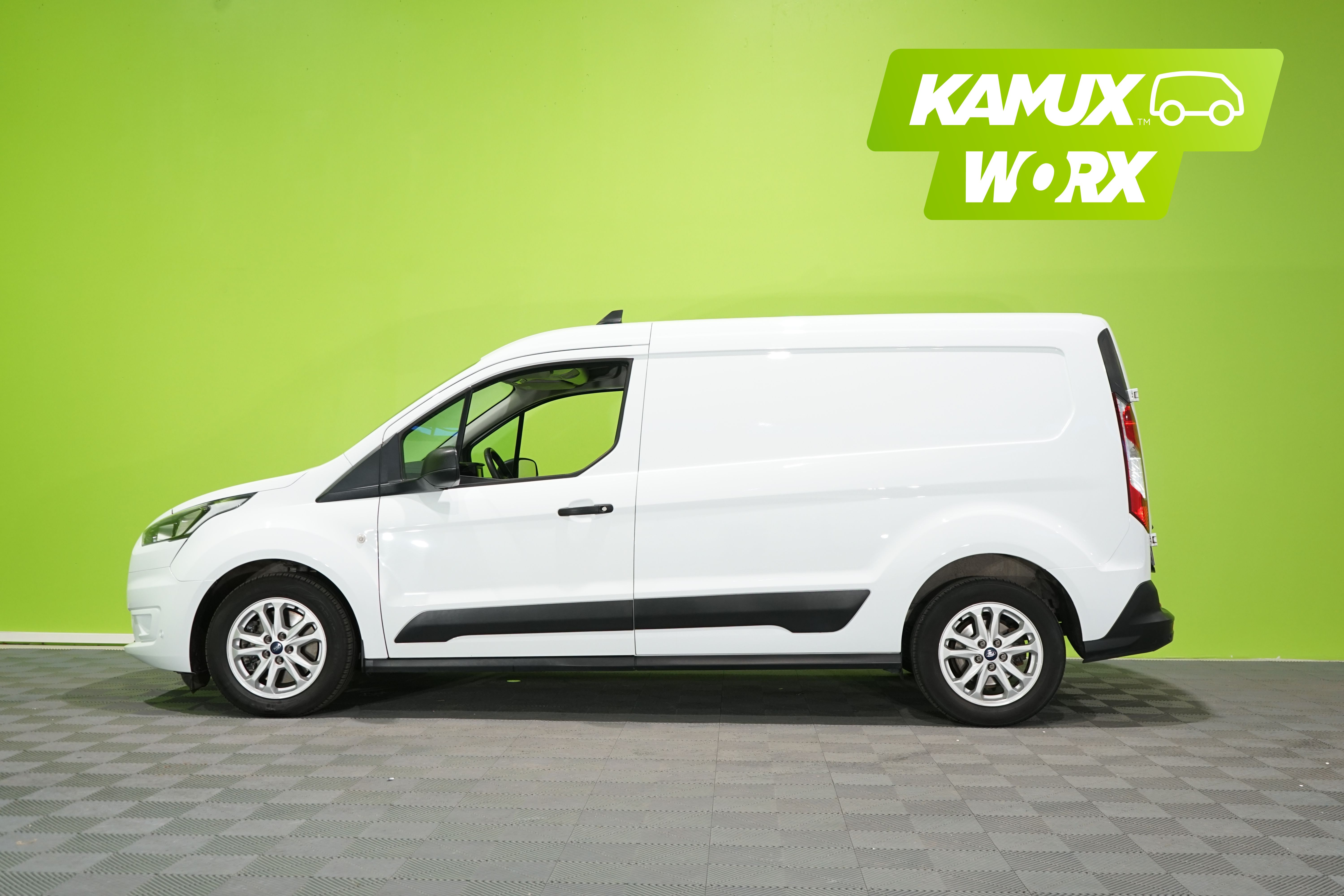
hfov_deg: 53.1
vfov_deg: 36.9
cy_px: 448
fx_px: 1344
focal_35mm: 36
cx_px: 672
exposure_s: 1/30
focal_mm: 36
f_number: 5.6
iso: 800
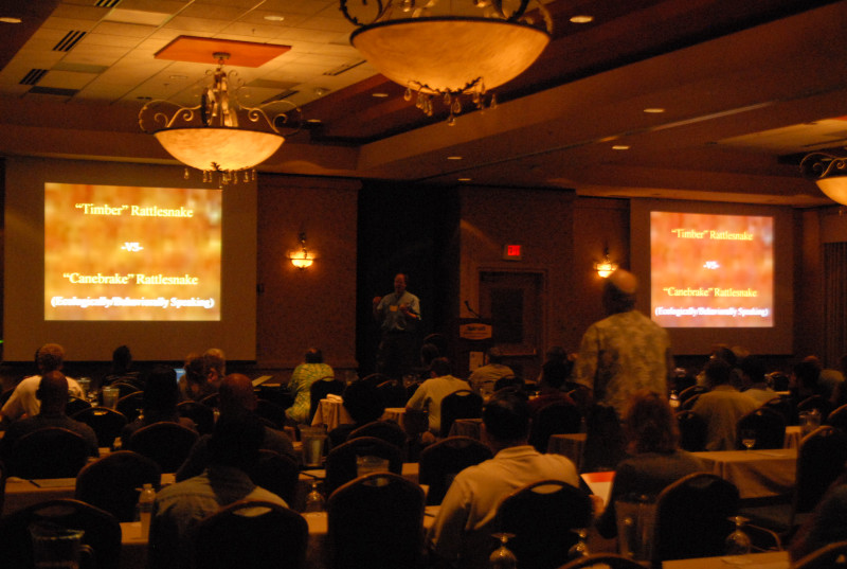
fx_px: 1344
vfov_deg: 23.9
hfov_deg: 35.0
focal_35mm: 57
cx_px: 424
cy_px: 284
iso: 1600
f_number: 2.8
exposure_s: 1/30
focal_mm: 38
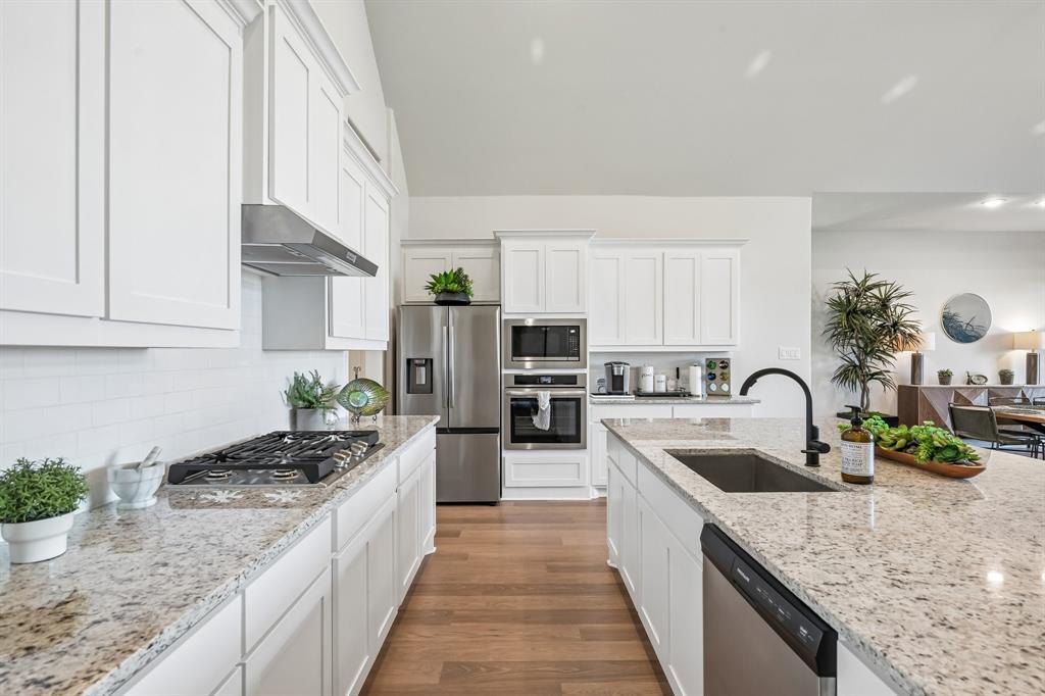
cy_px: 348
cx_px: 522
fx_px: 522
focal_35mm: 18
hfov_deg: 90.0
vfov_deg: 67.3
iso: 400
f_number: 8
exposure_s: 1/15
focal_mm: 18
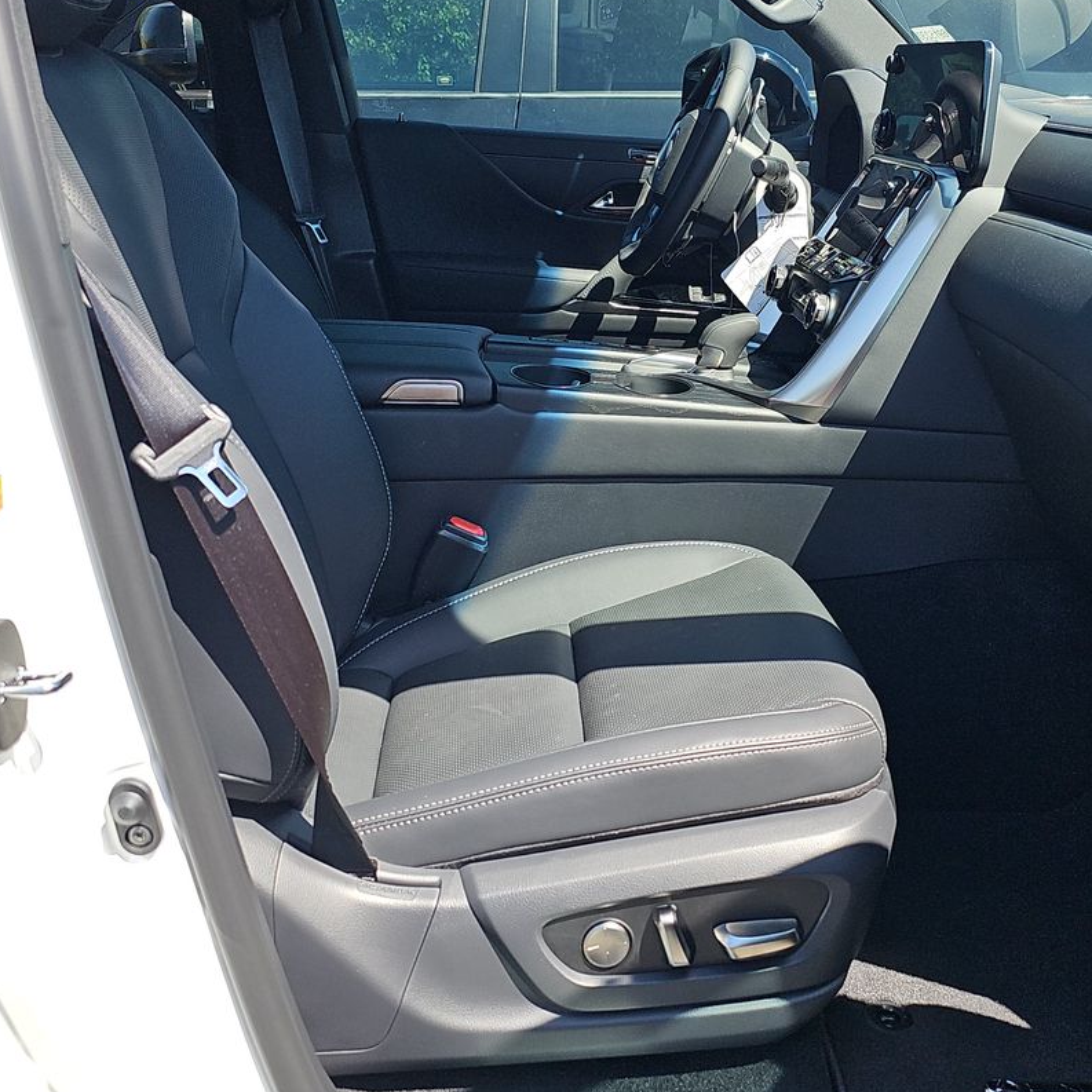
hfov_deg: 40.5
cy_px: 412
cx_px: 720
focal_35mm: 41
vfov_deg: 40.6
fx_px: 1463
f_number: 1.7
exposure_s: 1/198
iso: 50
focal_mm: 6.3
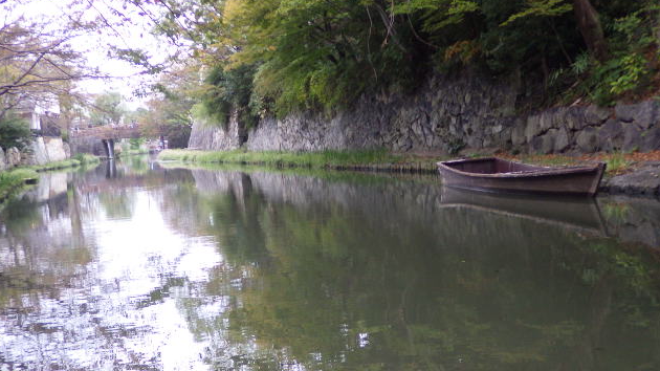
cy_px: 237
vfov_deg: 23.0
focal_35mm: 52
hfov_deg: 39.9
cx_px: 331
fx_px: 910
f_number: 3.1
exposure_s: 1/60
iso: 400
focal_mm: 8.4
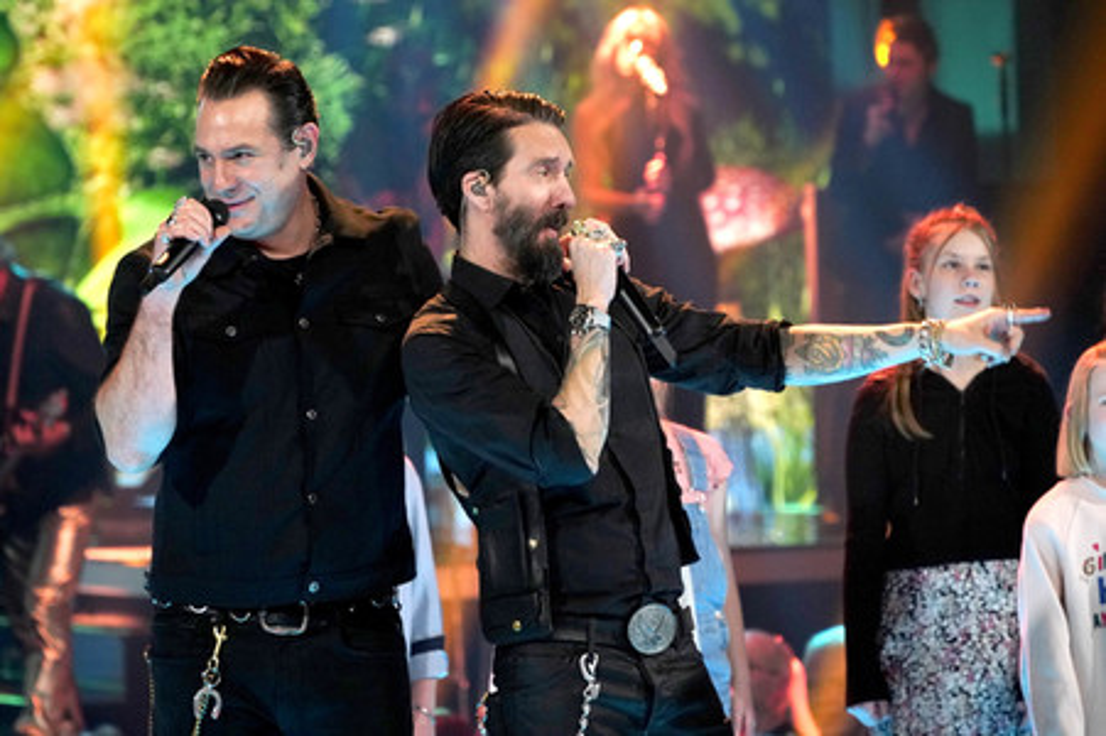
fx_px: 6140
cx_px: 553
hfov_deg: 10.3
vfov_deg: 6.9
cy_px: 368
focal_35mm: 200
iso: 3200
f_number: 5.6
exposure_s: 1/160
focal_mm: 200
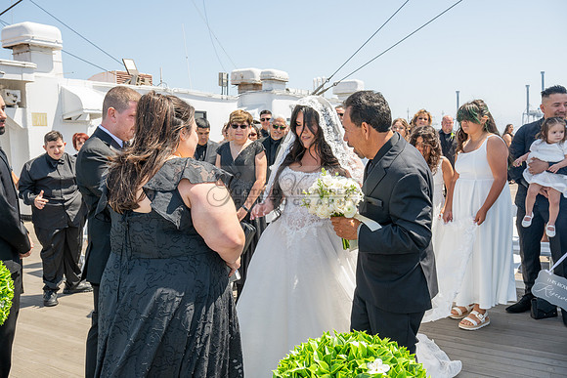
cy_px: 189
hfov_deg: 58.7
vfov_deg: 41.1
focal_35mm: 32
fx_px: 504
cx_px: 284
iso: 200
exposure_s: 1/200
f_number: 9
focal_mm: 32
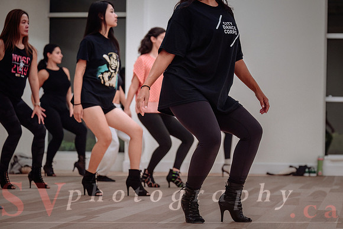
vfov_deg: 14.7
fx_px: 885
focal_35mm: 93
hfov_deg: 21.9
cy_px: 149
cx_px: 226
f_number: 2.8
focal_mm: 70
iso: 1600
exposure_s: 1/200
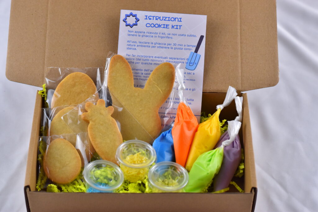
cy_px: 106
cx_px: 159
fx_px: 663
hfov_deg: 27.0
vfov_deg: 18.2
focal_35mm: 75
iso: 400
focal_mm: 50
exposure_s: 1/640
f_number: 3.5
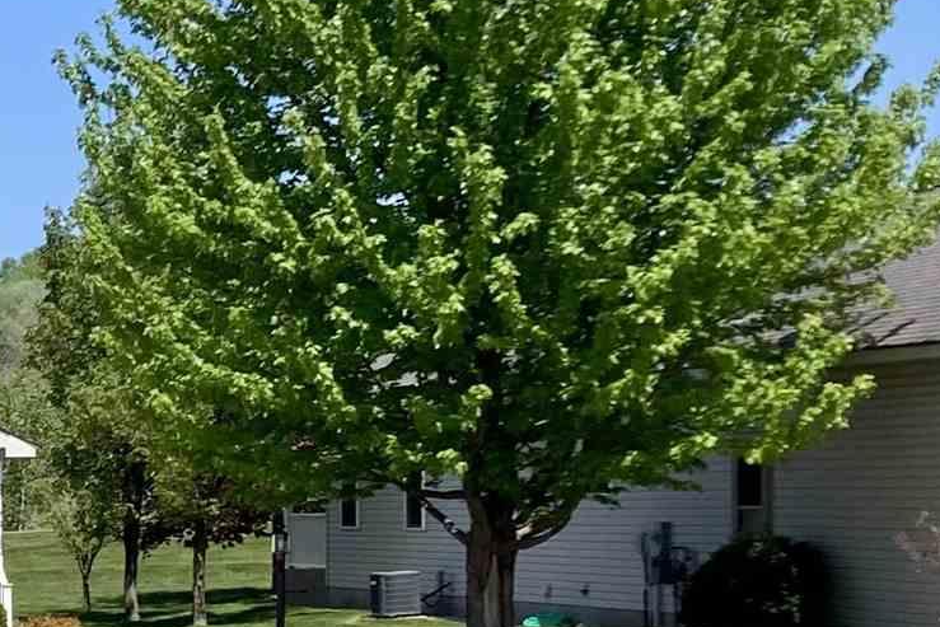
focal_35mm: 121
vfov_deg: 11.3
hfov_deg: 15.9
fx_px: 3160
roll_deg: -0.2
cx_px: -356
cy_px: 572
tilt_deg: +0.4
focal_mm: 3.99
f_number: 1.8
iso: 20
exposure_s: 1/1845
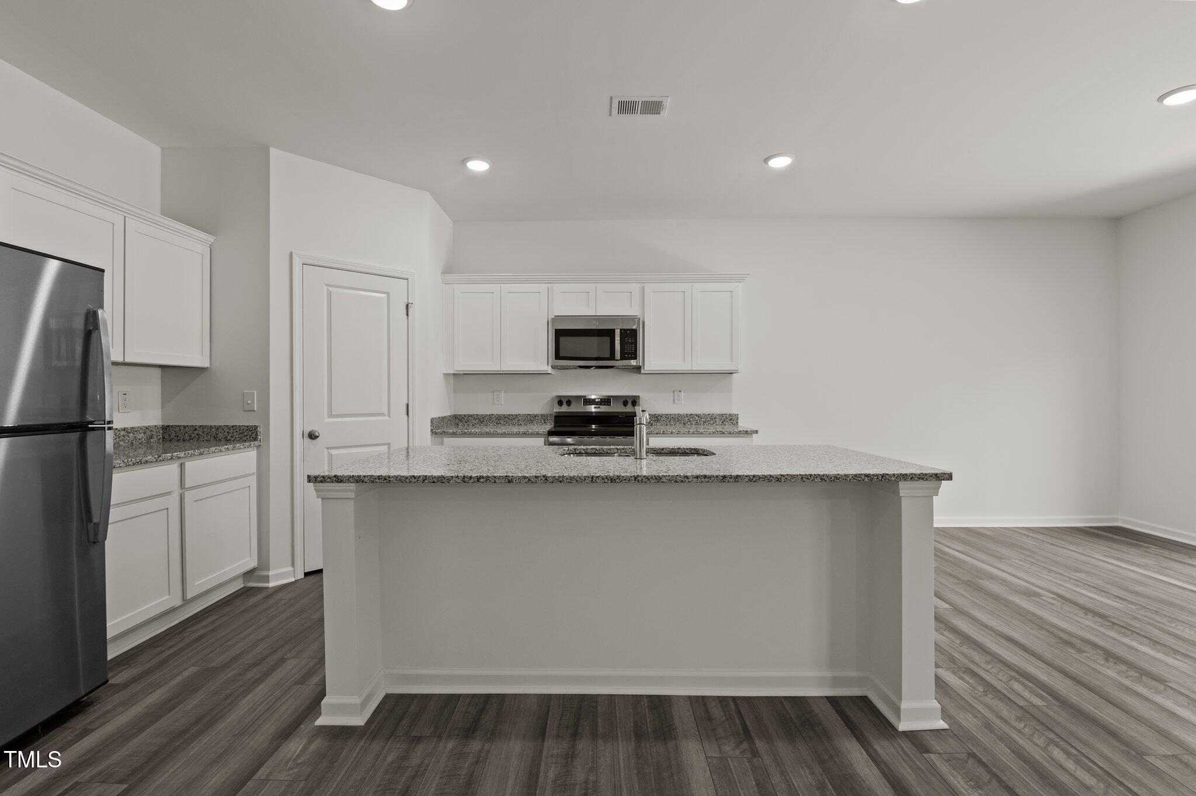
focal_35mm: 15
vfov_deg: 77.2
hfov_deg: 100.4
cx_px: 598
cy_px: 398
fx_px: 498
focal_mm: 15
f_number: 6.3
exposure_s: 1/15
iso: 400
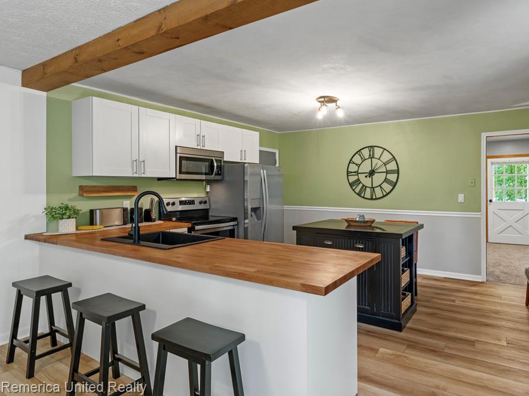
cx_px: 304
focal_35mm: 20
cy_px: 194
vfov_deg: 65.9
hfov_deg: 81.2
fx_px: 306
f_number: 8
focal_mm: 18
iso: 400
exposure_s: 1/2.5
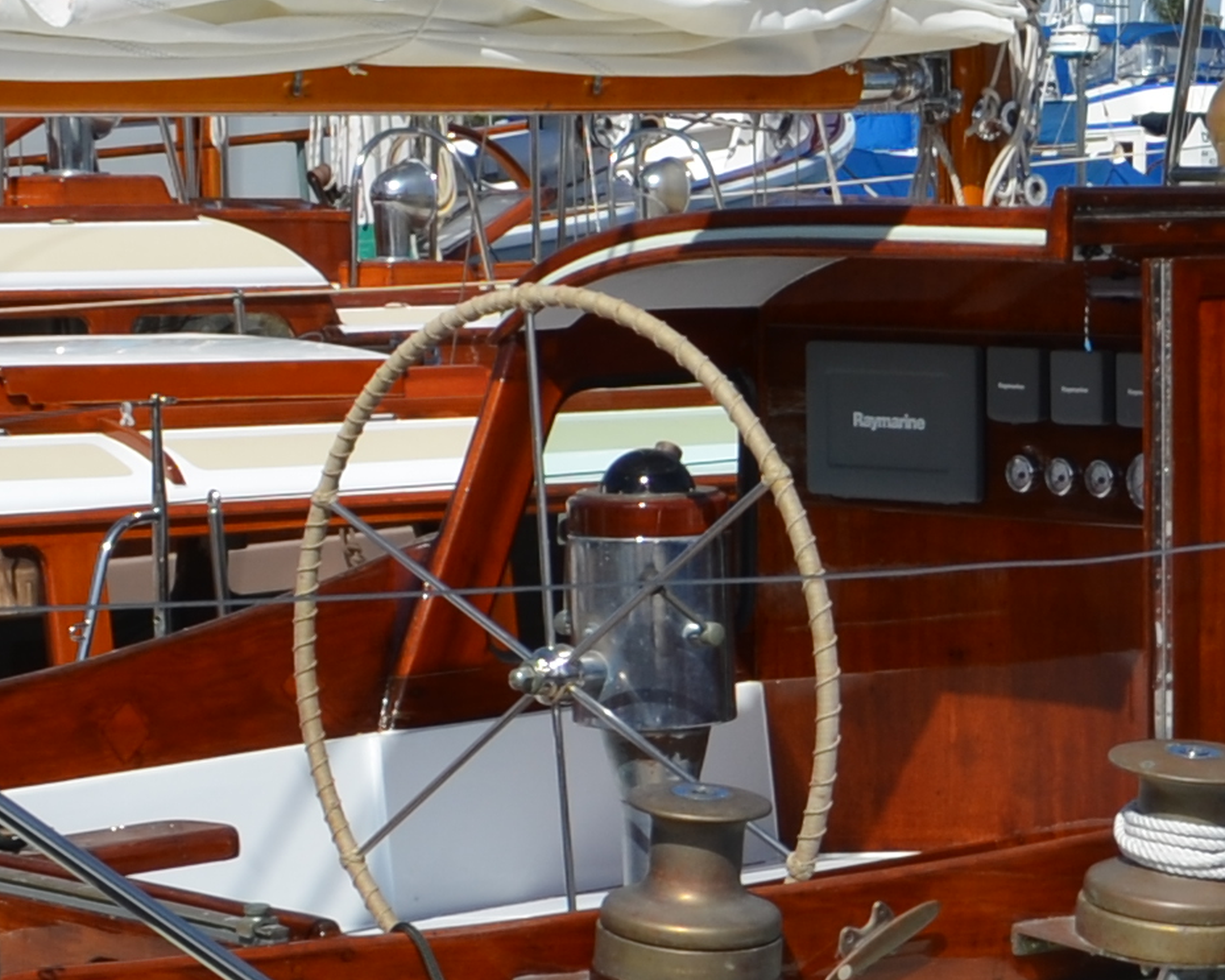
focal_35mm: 164
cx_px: 1296
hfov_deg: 11.6
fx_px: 5945
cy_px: 1005
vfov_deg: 9.4
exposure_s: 1/400
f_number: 10
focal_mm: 22
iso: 100
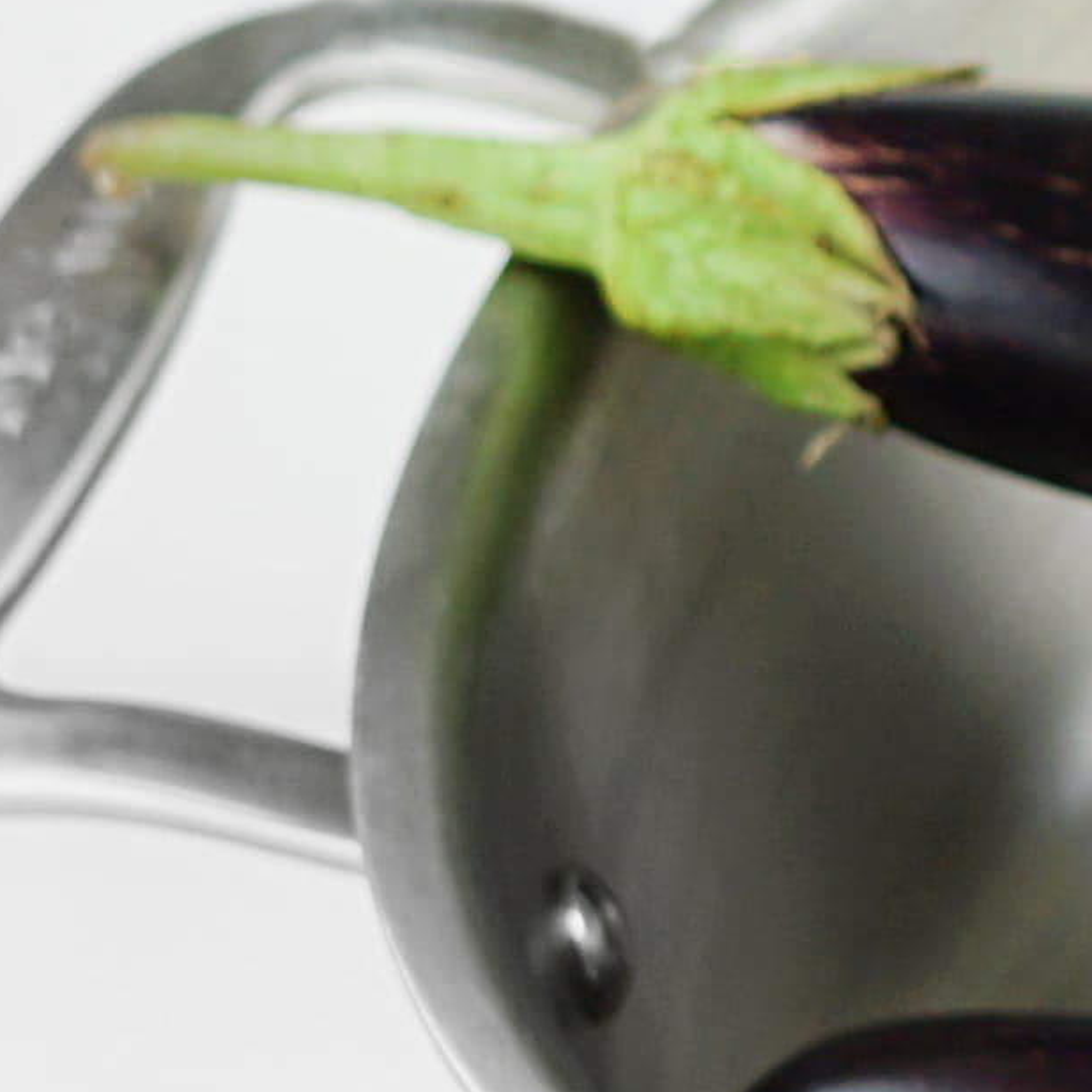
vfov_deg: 4.2
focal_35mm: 413
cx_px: 4166
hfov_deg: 4.0
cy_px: -460
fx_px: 14740
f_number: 4
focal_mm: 50
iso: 100
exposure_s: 1/60
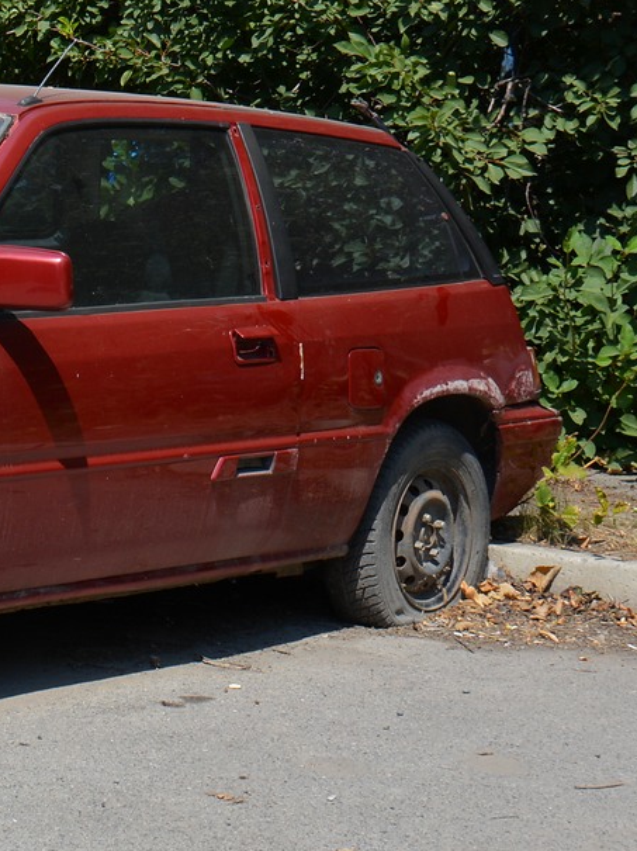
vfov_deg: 20.9
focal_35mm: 93
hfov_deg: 15.1
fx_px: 2284
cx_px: -192
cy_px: 205
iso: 100
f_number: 8
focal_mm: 26
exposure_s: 1/250
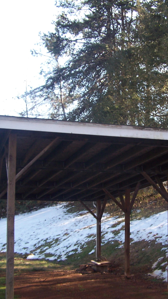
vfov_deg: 37.2
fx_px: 443
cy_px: 150
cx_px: 130
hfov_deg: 21.2
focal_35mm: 56
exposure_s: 1/160
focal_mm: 6.3
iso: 80
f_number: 2.8
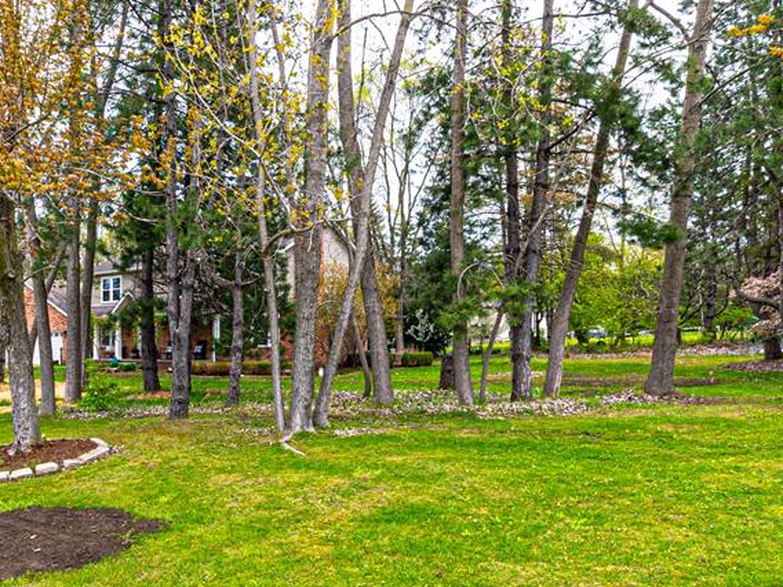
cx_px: 274
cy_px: 349
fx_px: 588
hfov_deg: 65.9
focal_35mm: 26
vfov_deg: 52.7
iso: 160
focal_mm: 10
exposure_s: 1/50
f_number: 14
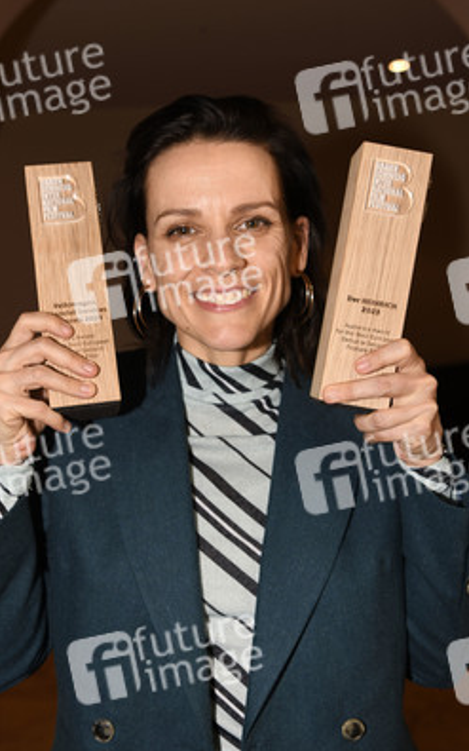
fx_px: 654
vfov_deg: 59.6
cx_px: 220
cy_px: 375
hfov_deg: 39.4
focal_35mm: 32
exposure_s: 1/320
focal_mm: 31
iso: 640
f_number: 3.5
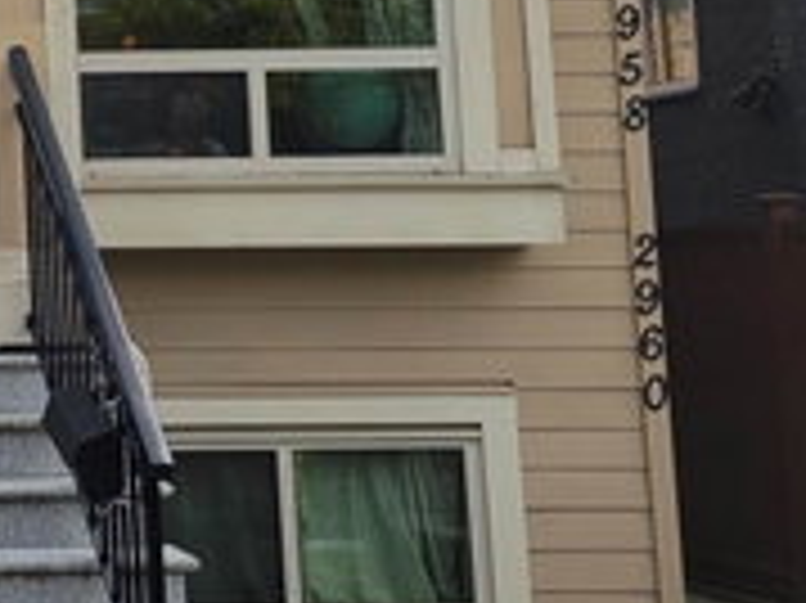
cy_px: -90
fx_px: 2699
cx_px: -527
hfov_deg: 15.2
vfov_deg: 12.5
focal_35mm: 116
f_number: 1.8
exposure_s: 1/2333
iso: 40
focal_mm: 5.4
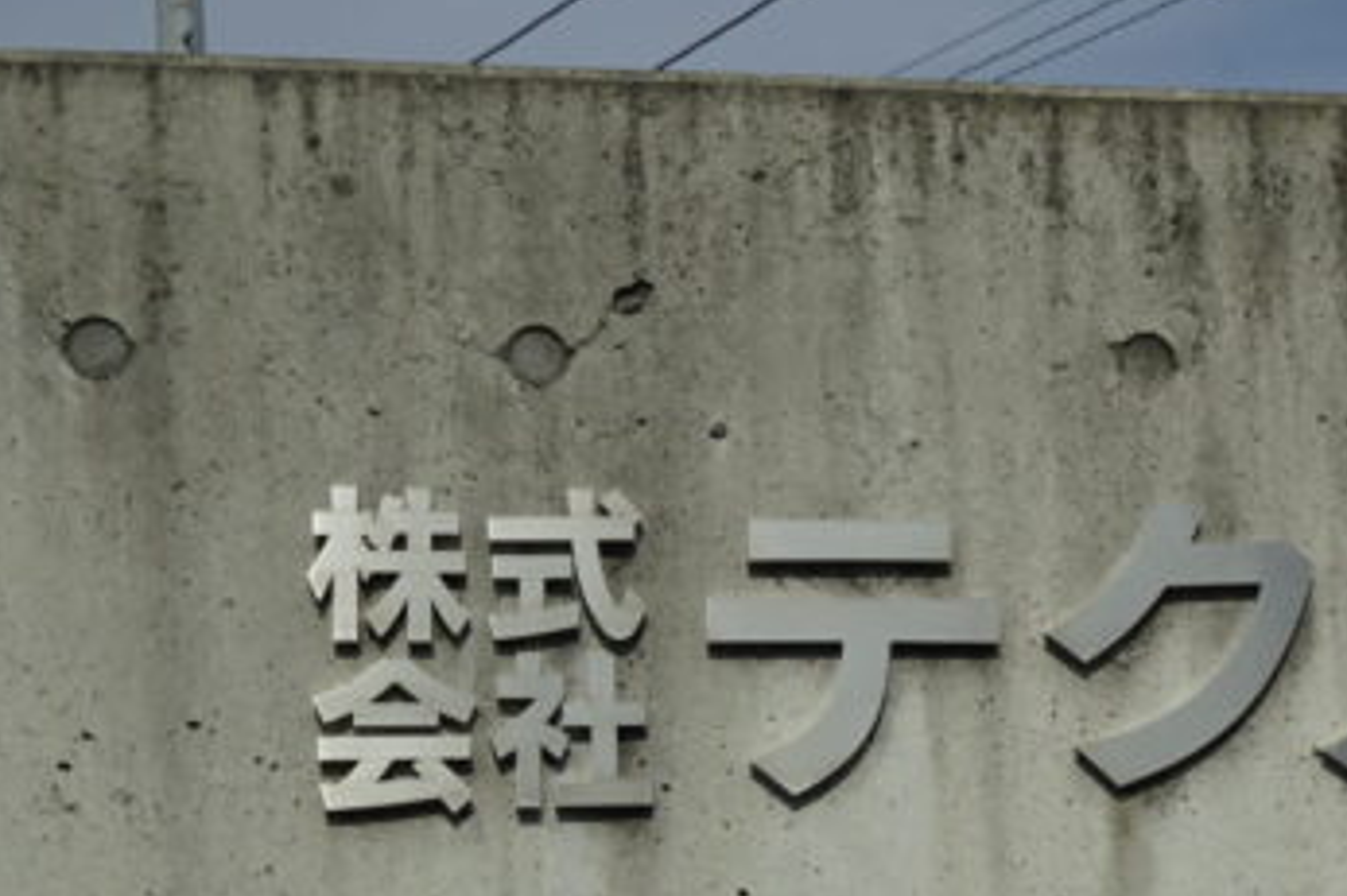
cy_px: 784
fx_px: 4525
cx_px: 1502
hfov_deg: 16.4
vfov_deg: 11.3
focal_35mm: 121
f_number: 16
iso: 125
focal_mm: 35
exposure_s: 1/60
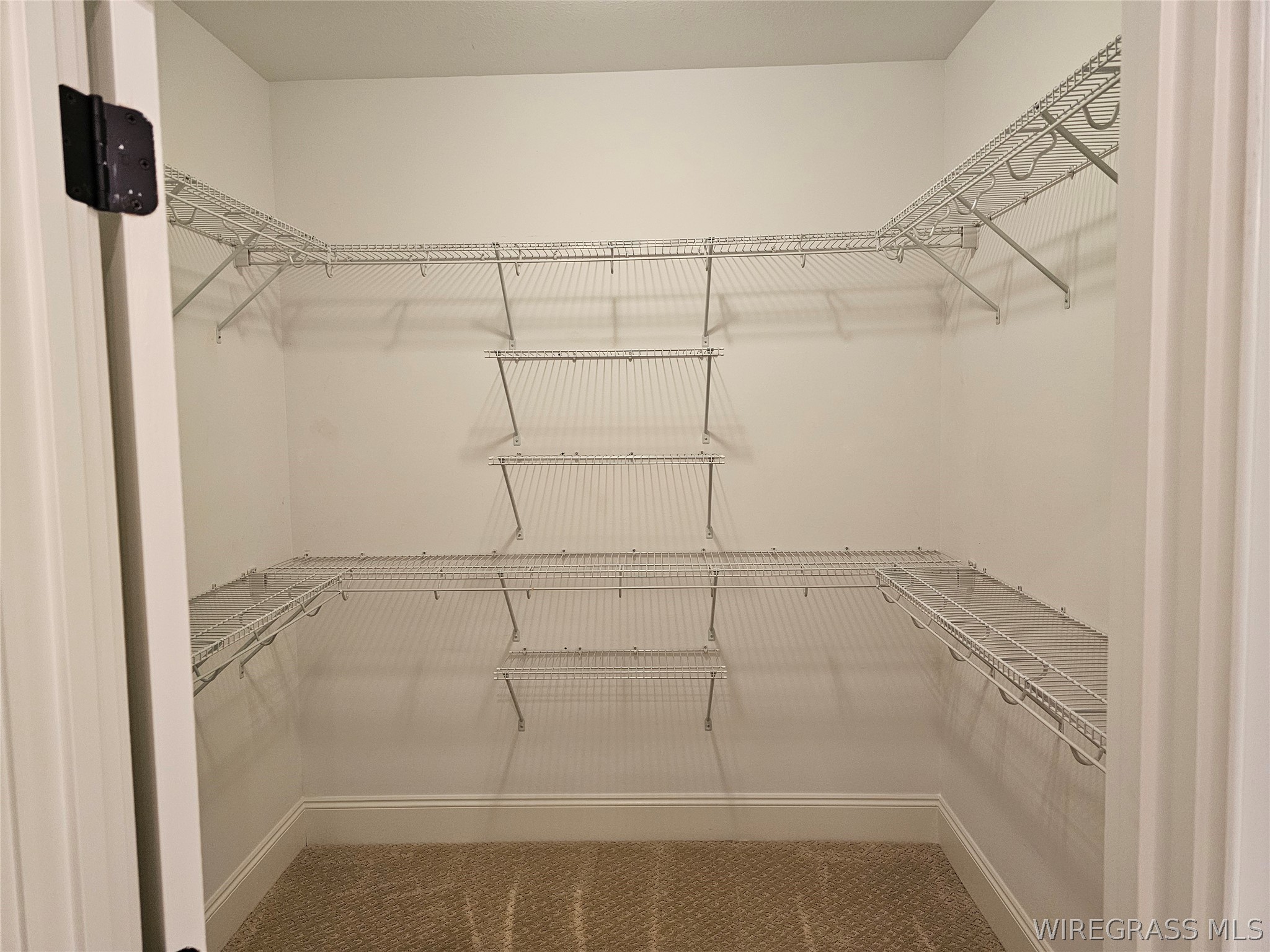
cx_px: 635
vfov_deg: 58.9
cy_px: 476
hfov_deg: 73.9
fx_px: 844
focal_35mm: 23
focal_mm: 6.3
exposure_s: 1/120
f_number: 1.7
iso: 320
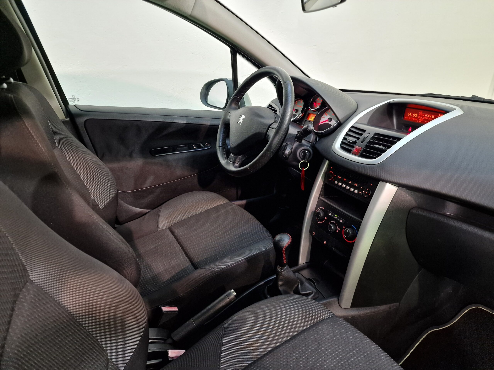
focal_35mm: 23
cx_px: 247
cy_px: 185
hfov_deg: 73.9
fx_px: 328
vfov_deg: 58.9
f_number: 1.8
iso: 320
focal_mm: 6.4
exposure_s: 1/50
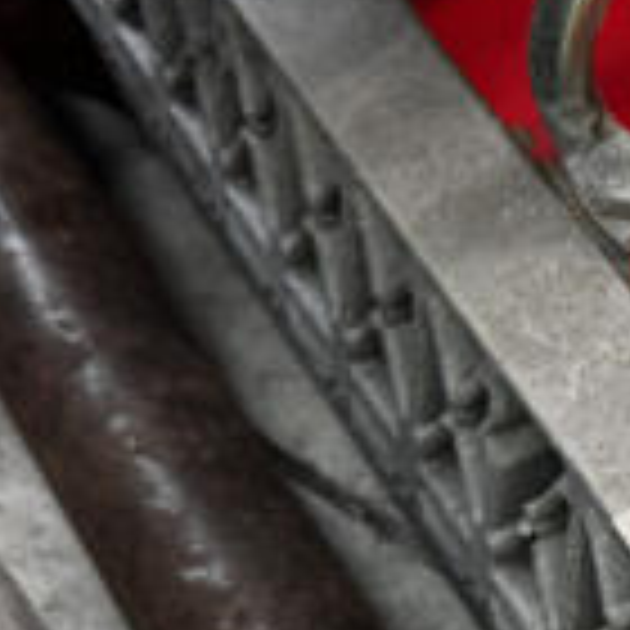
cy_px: 670
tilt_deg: -56.6
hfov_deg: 12.9
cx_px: 1179
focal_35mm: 121
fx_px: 2491
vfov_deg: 14.1
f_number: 1.78
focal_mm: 6.76
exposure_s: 1/120
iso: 200
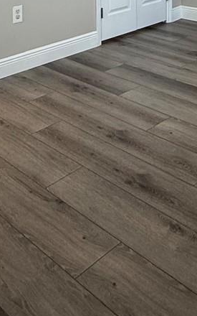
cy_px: -83
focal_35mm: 54
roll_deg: +1.5
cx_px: 111
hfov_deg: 24.0
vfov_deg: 30.5
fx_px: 464
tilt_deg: -1.9
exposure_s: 1/120
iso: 100
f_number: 2.2
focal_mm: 2.22
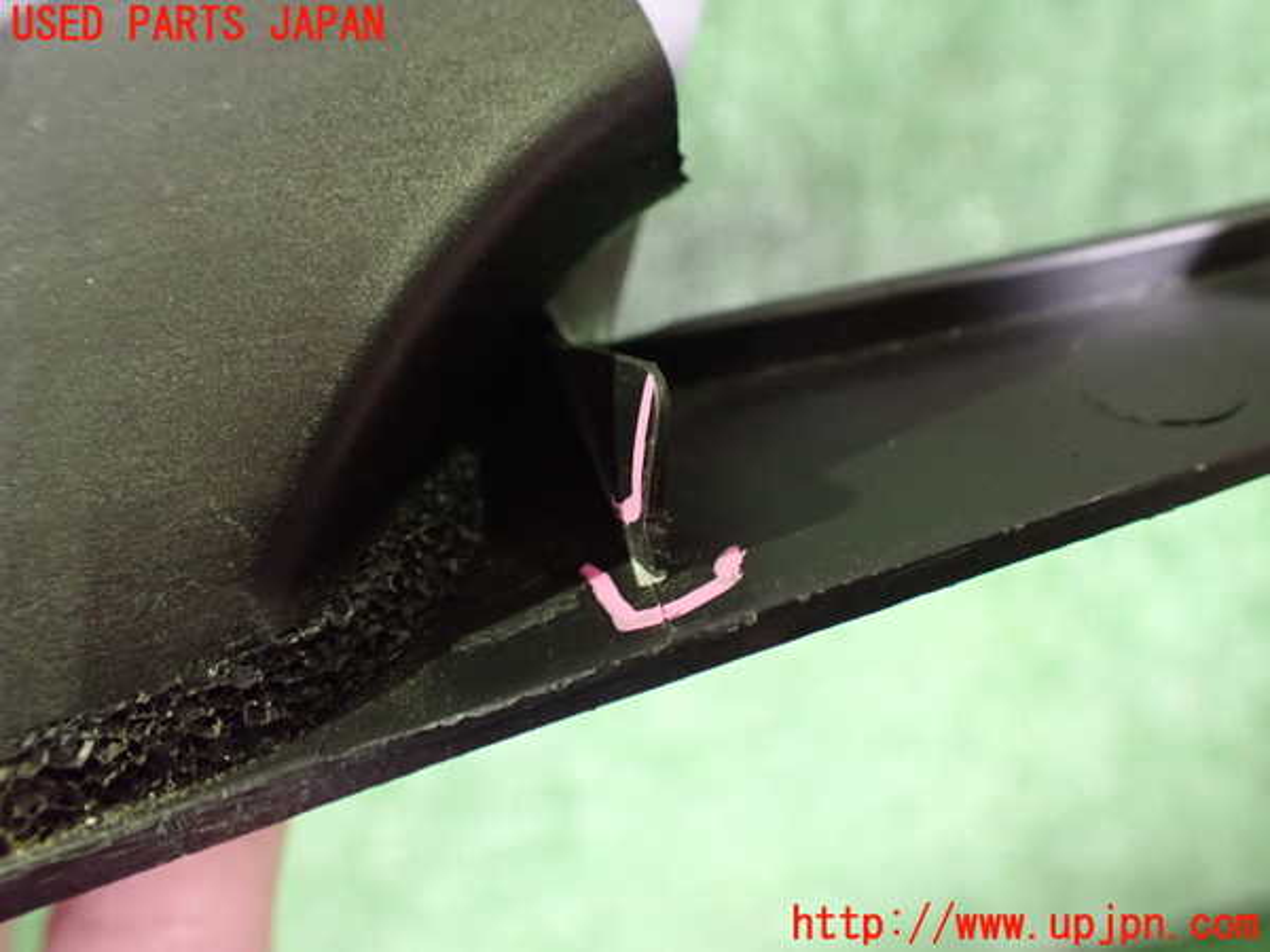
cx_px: 635
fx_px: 1101
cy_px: 476
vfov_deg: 46.8
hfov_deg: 60.0
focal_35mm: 30
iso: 1250
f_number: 2.3
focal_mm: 5.4
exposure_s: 1/30
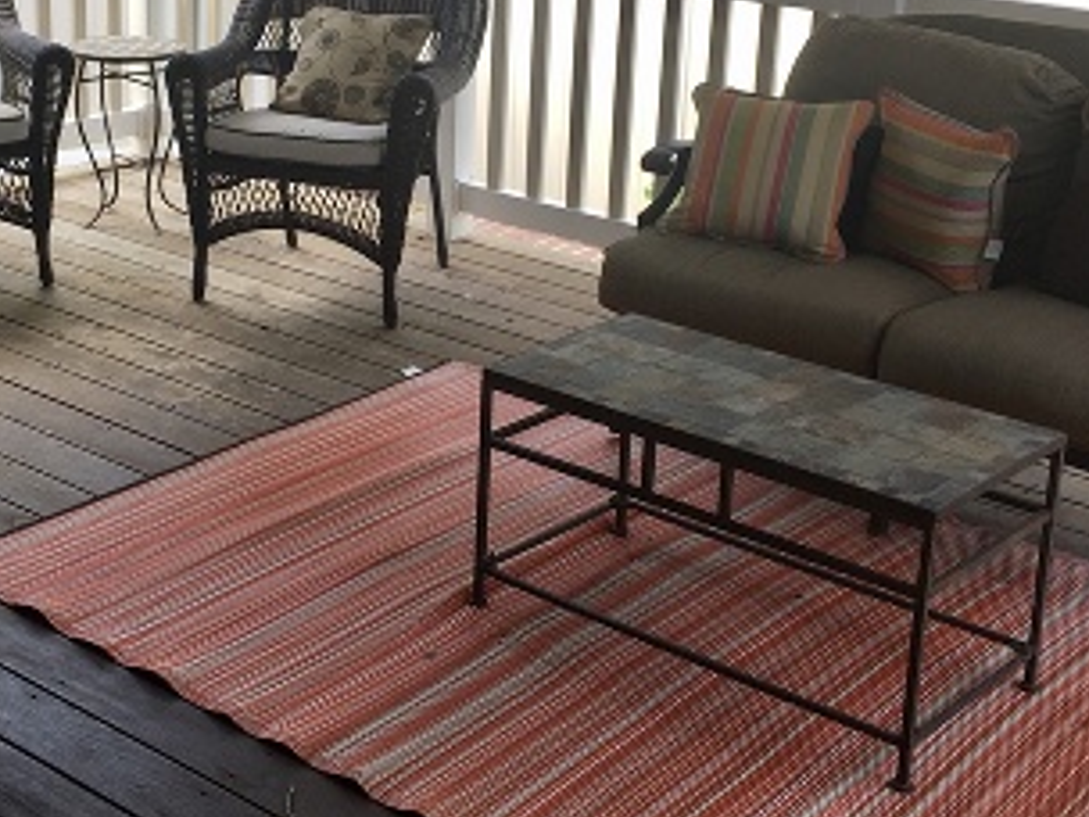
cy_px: 272
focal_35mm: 61
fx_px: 1919
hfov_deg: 31.5
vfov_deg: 23.9
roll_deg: -2.0
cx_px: 394
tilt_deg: -15.4
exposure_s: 1/149
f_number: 2.2
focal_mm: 4.15
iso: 25
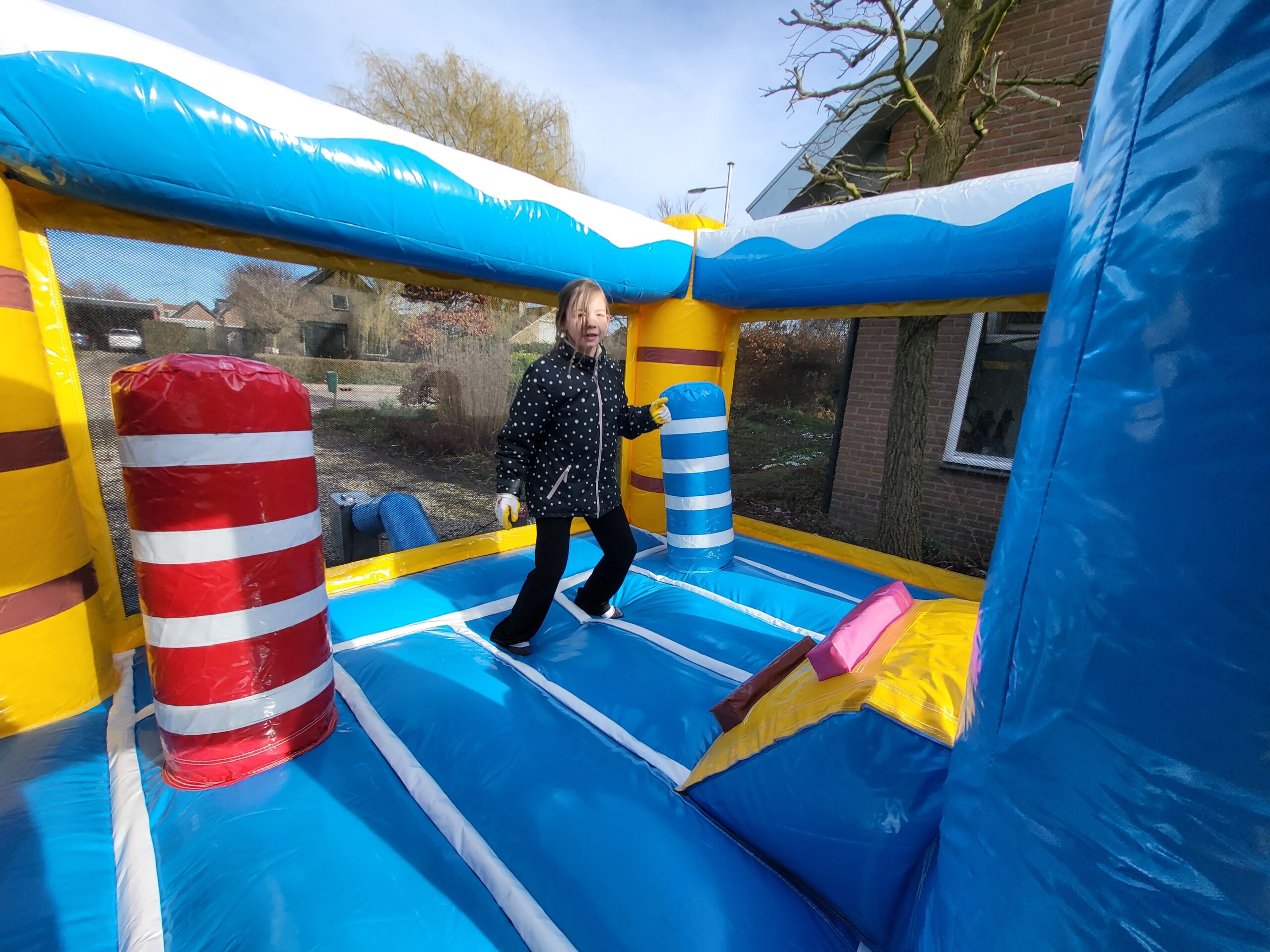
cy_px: 476
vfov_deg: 89.9
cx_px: 635
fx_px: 477
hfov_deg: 106.2
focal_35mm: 13
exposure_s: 1/485
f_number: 2.2
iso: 32
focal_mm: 1.74
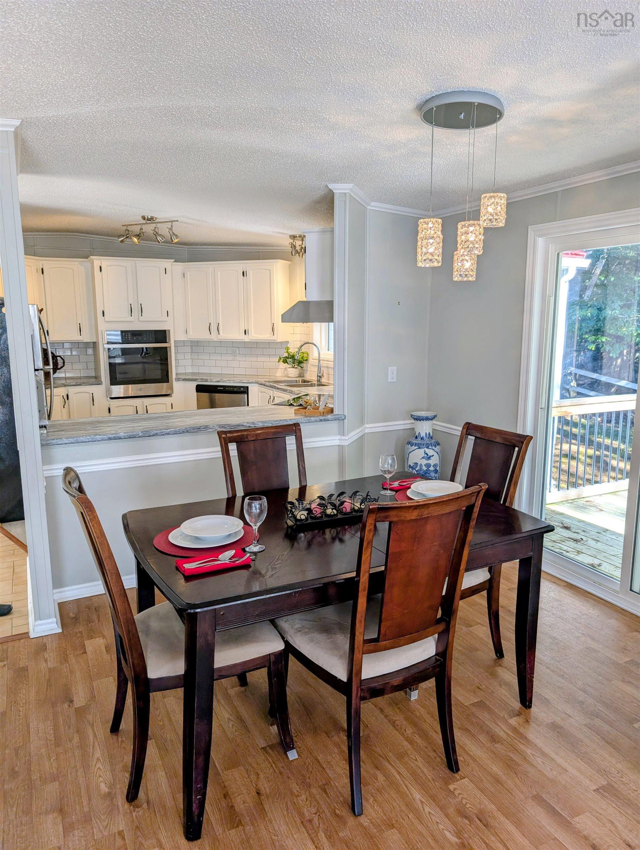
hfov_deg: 56.9
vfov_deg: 71.5
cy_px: 425
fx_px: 590
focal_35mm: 24
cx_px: 320
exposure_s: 1/120
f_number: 1.68
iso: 29
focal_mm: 6.9
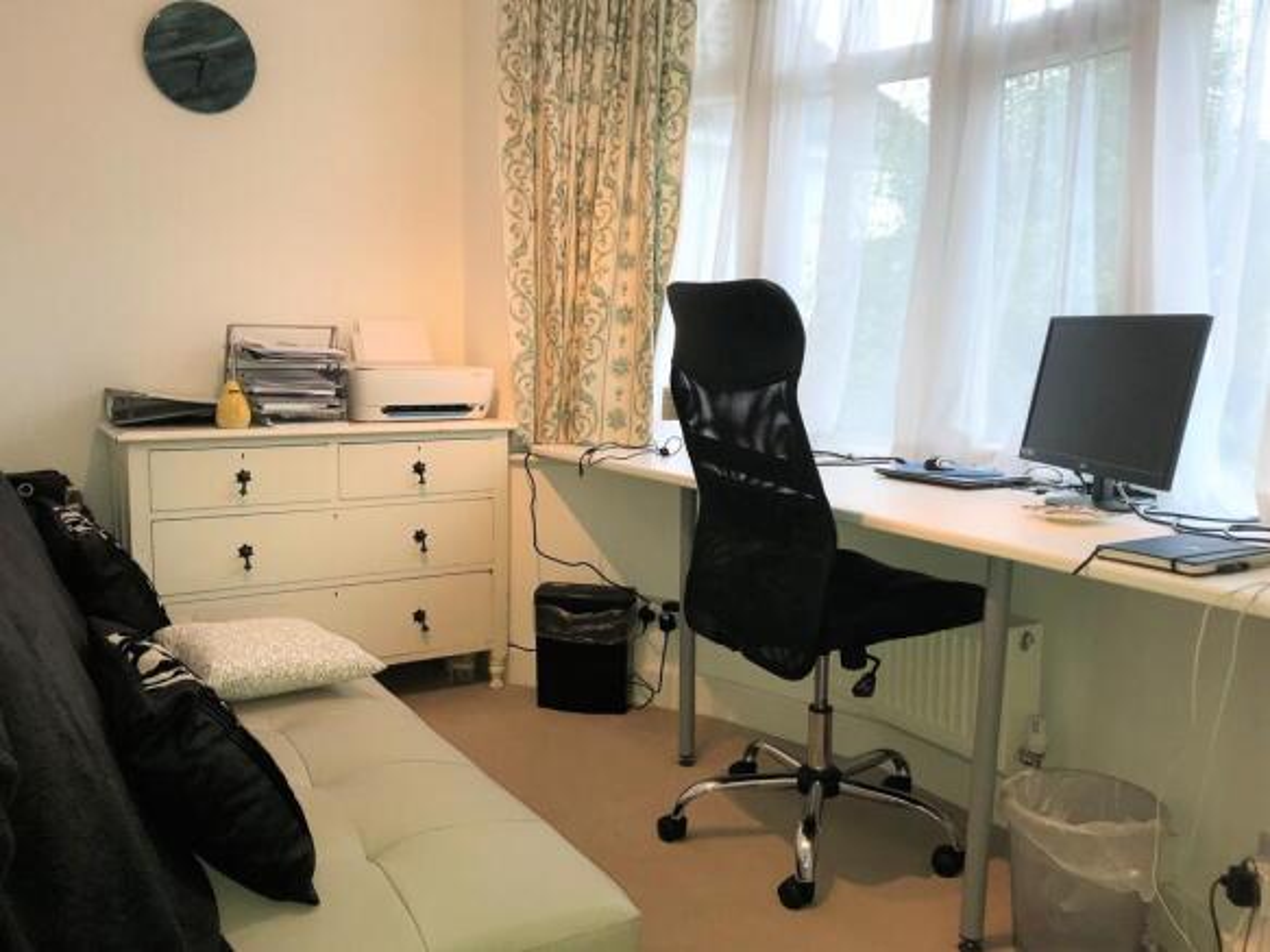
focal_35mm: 28
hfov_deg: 63.5
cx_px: 635
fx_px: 1027
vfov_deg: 49.7
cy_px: 476
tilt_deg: -6.7
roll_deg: +0.7
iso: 20
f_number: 1.8
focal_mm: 3.99
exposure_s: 1/63
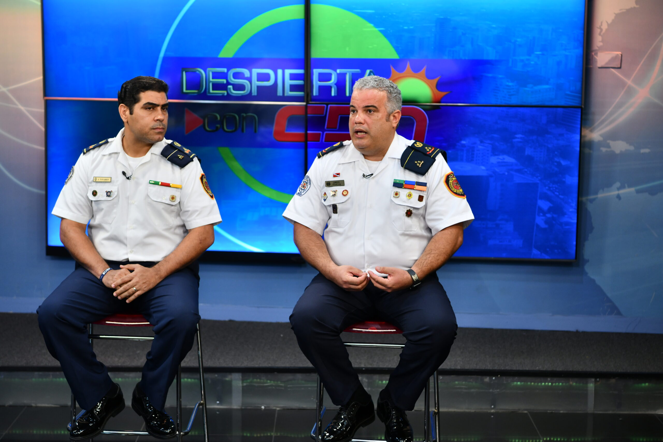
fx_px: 1289
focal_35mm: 70
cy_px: 221
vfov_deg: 19.5
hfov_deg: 28.8
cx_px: 332
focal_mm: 70
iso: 640
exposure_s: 1/160
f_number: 3.5
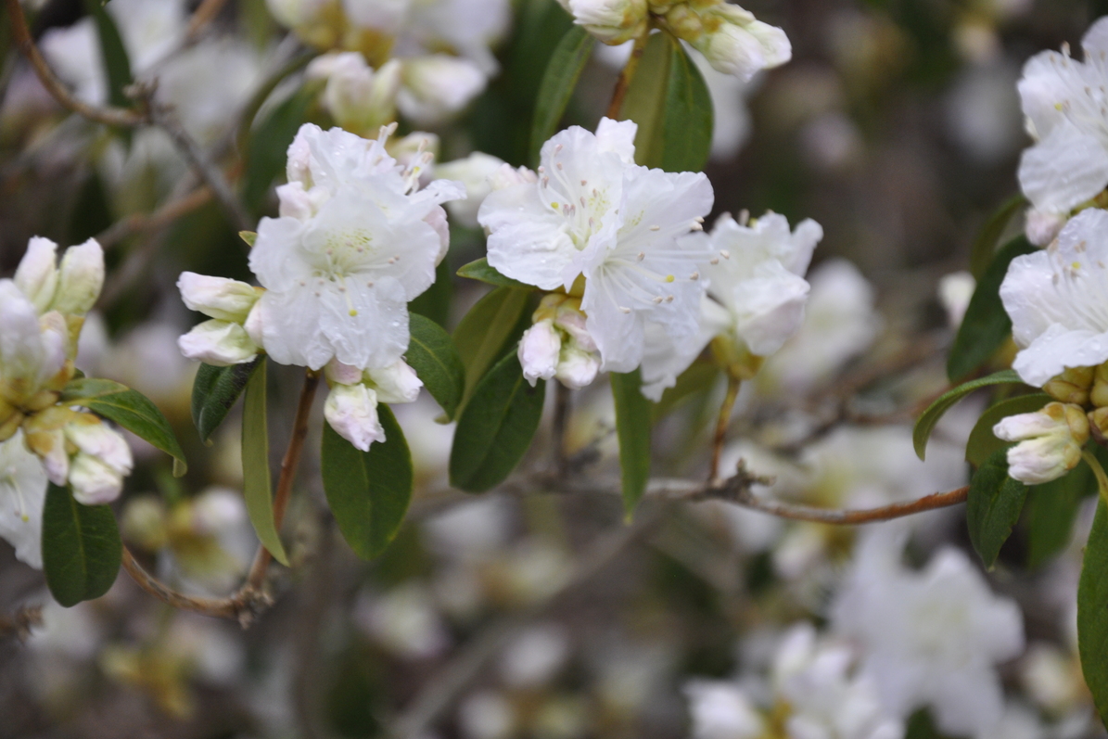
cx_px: 551
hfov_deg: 13.0
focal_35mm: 159
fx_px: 4879
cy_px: 369
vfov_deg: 8.7
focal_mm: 105
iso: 720
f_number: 5.6
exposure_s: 1/60
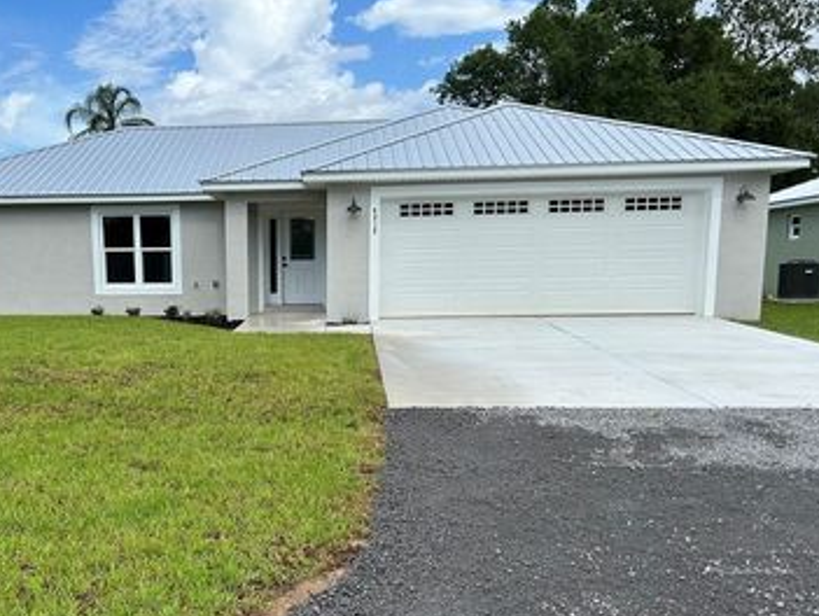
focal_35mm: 37
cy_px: 396
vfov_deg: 38.4
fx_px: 876
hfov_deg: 49.0
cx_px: 259
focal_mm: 5.7
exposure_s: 1/4274
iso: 50
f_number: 1.5
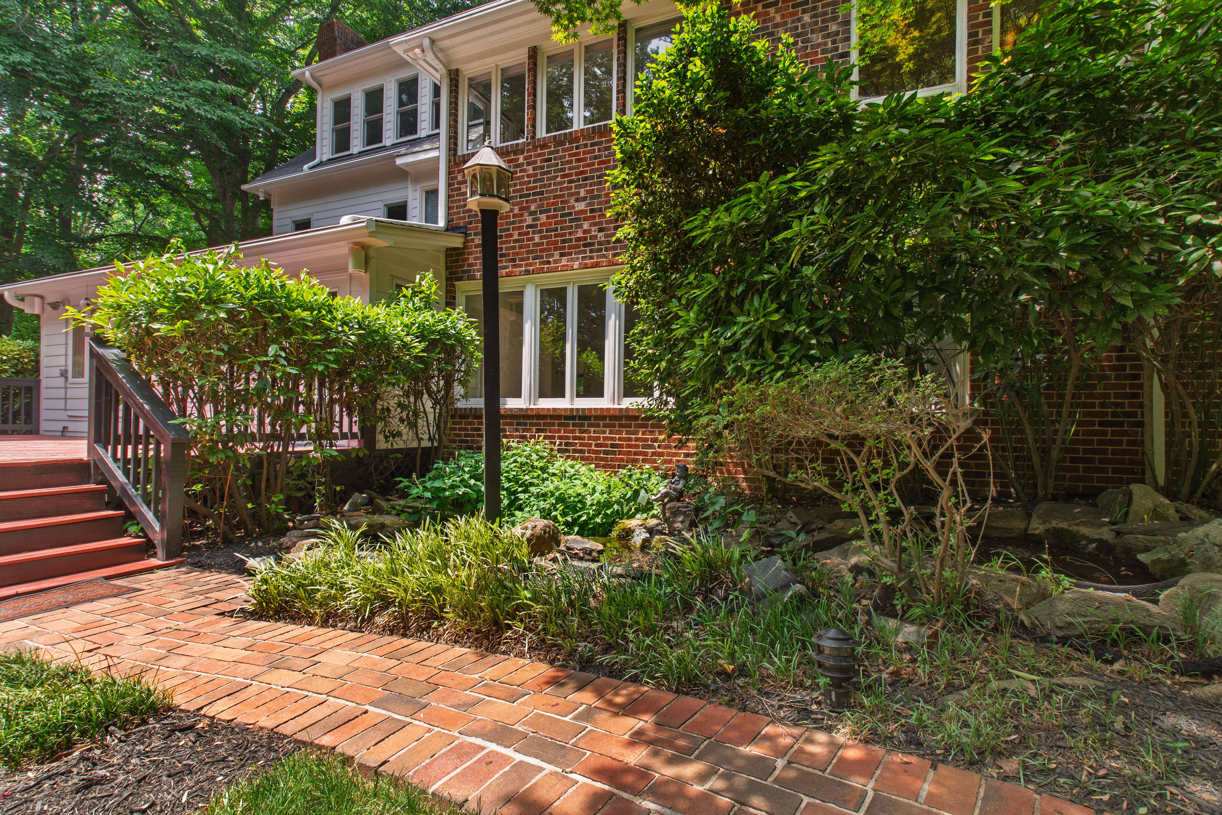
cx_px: 611
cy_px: 408
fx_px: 509
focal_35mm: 15
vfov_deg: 77.3
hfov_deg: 100.4
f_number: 8
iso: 100
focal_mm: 10
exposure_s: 1/50
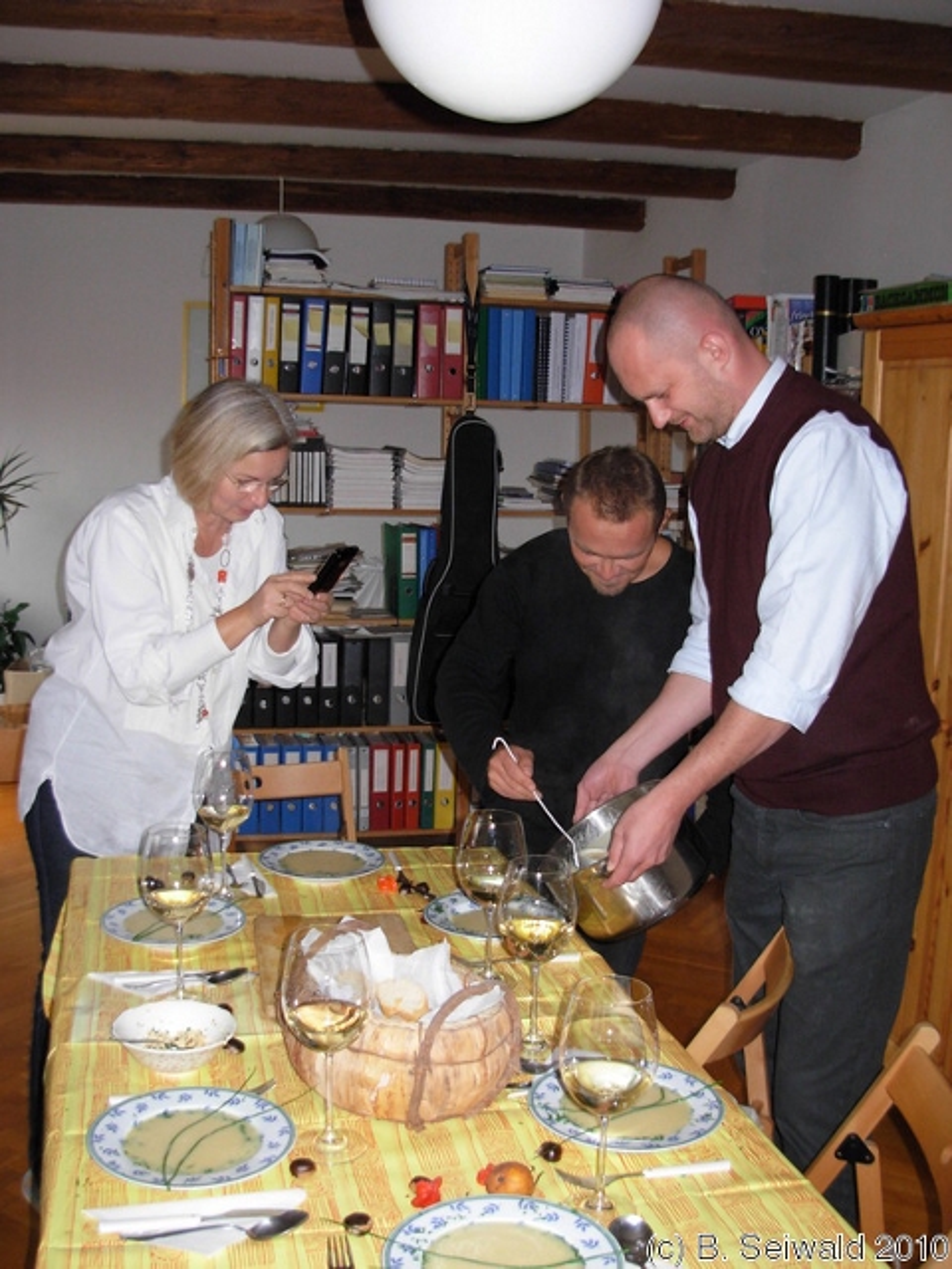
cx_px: 476
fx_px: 1393
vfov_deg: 49.0
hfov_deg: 37.7
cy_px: 634
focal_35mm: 38
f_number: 2.9
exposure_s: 1/47.9
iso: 168
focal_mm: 6.3
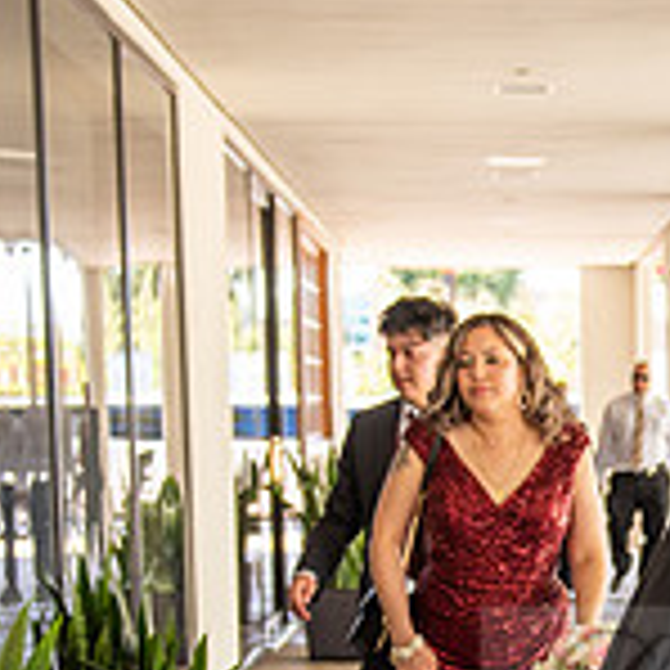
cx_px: 872
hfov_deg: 13.4
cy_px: 713
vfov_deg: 13.6
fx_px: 2759
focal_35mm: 126
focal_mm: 38
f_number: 3.2
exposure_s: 1/160
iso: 200
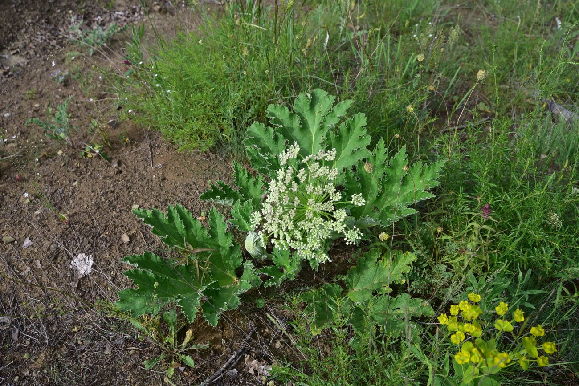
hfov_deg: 39.6
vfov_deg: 27.0
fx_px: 804
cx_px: 290
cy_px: 193
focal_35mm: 50
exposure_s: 1/125
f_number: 9
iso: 125
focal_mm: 50
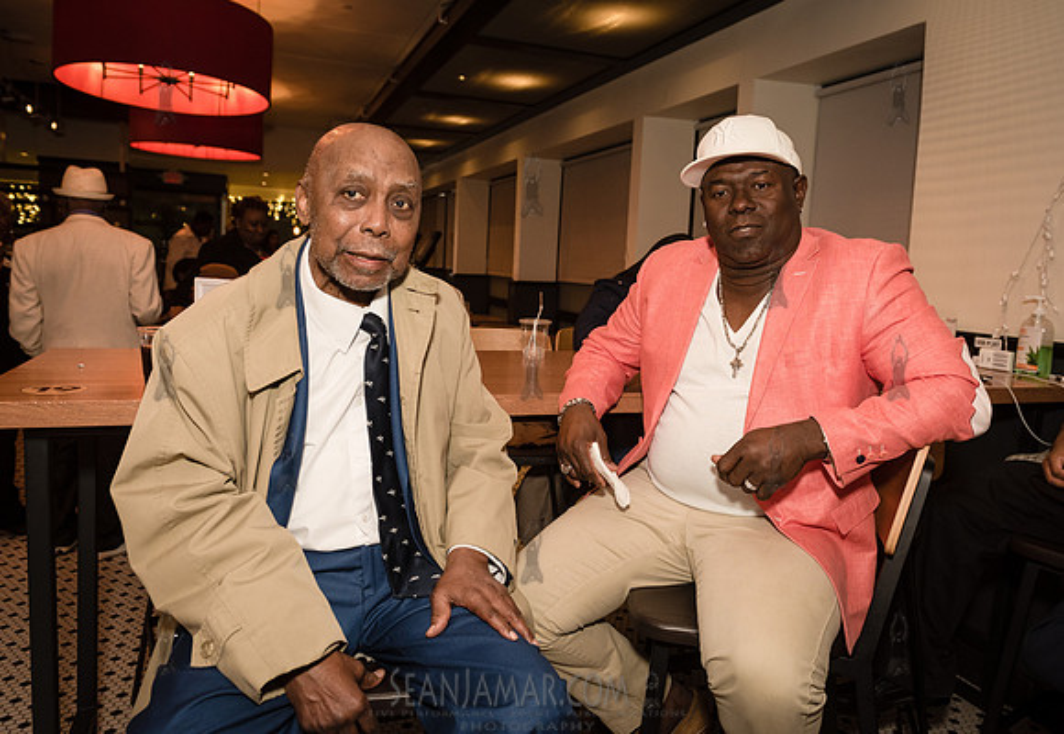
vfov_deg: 49.7
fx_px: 792
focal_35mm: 27
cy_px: 337
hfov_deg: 67.7
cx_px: 567
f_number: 4.5
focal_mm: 24
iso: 1250
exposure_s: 1/320
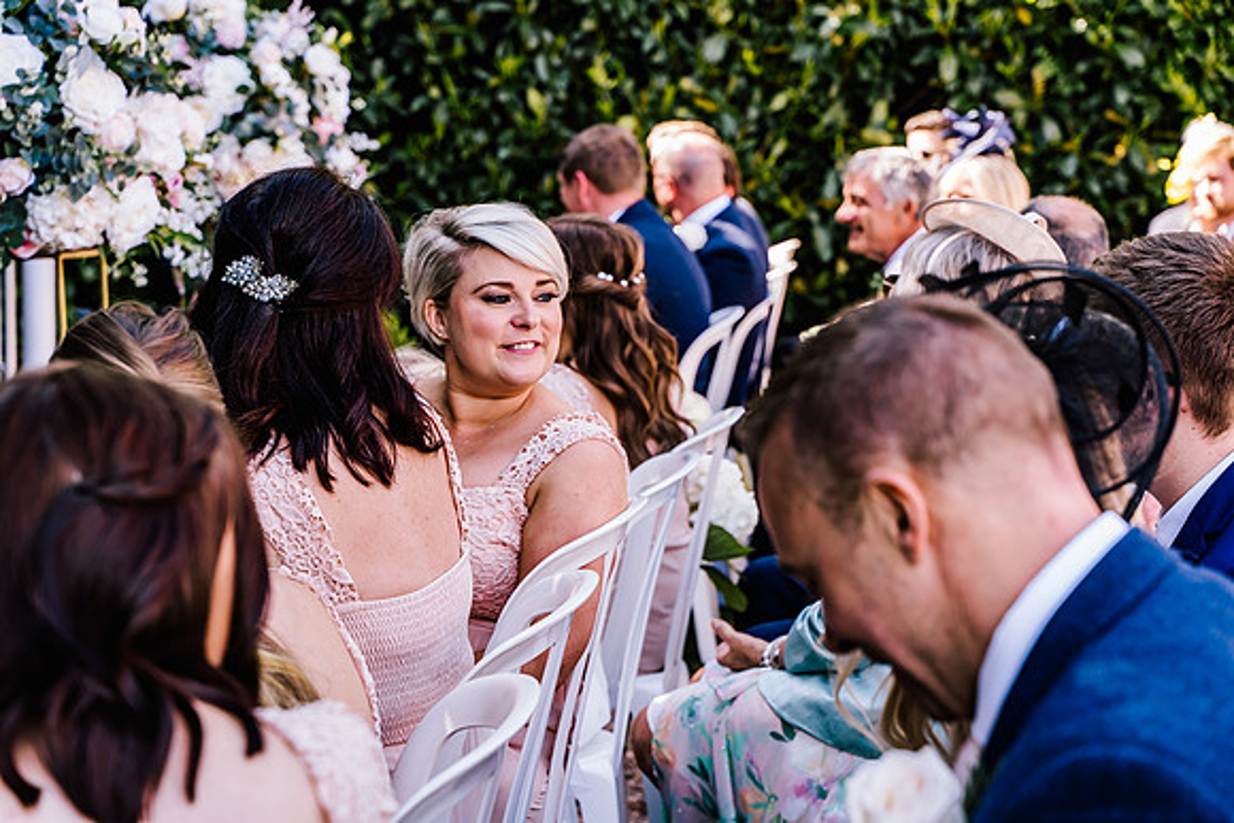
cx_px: 617
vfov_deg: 18.2
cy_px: 412
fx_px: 2571
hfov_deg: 27.0
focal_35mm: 75
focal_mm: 75
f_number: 5
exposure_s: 1/200
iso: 400
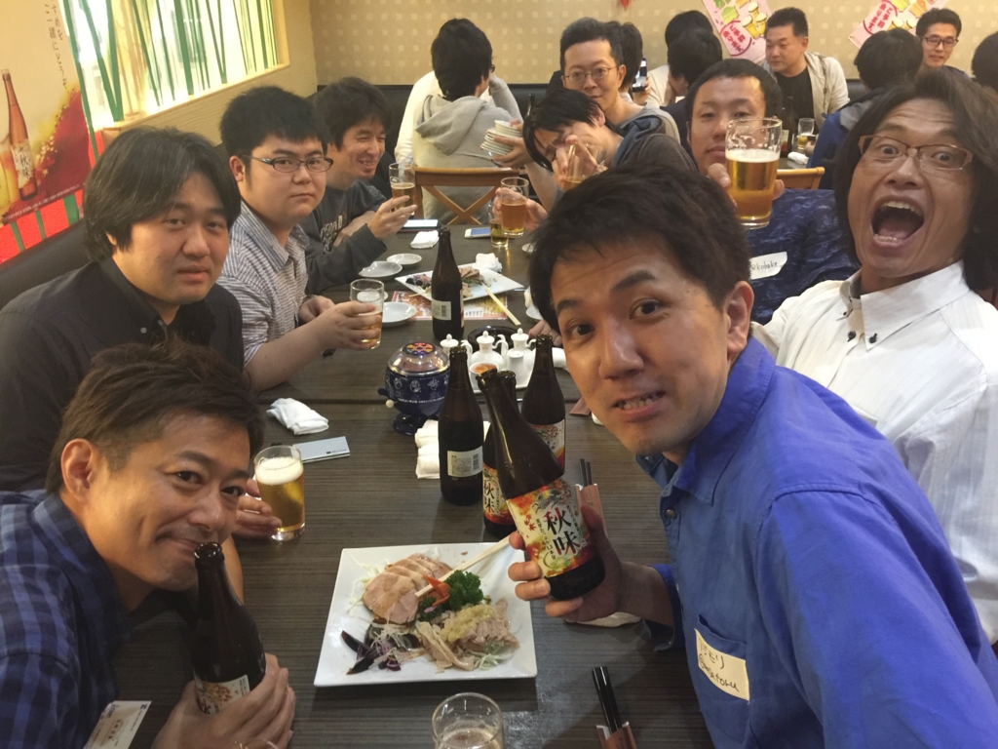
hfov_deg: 61.7
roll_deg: -0.1
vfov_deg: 48.2
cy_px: 374
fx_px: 836
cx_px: 499
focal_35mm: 29
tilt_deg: -23.9
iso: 125
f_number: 2.2
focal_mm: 4.15
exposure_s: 1/4
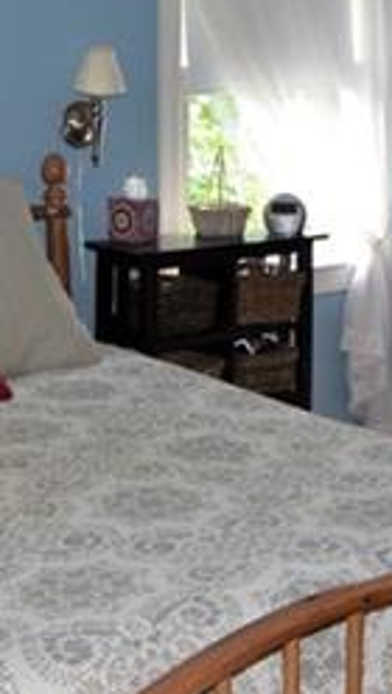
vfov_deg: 24.7
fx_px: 1551
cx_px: 336
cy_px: 112
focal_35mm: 84
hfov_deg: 14.3
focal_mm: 13
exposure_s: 1/60
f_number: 4
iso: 400
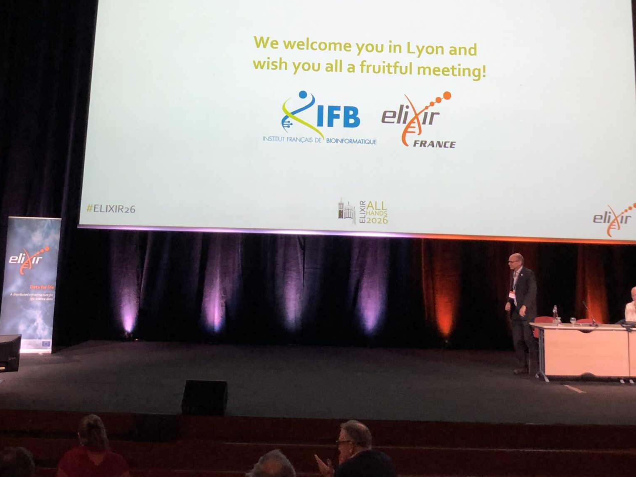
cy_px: 107
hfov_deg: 40.4
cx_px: 323
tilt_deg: +10.4
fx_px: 864
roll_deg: -2.0
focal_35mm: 47
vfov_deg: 30.3
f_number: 1.8
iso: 40
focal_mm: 3.99
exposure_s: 1/17
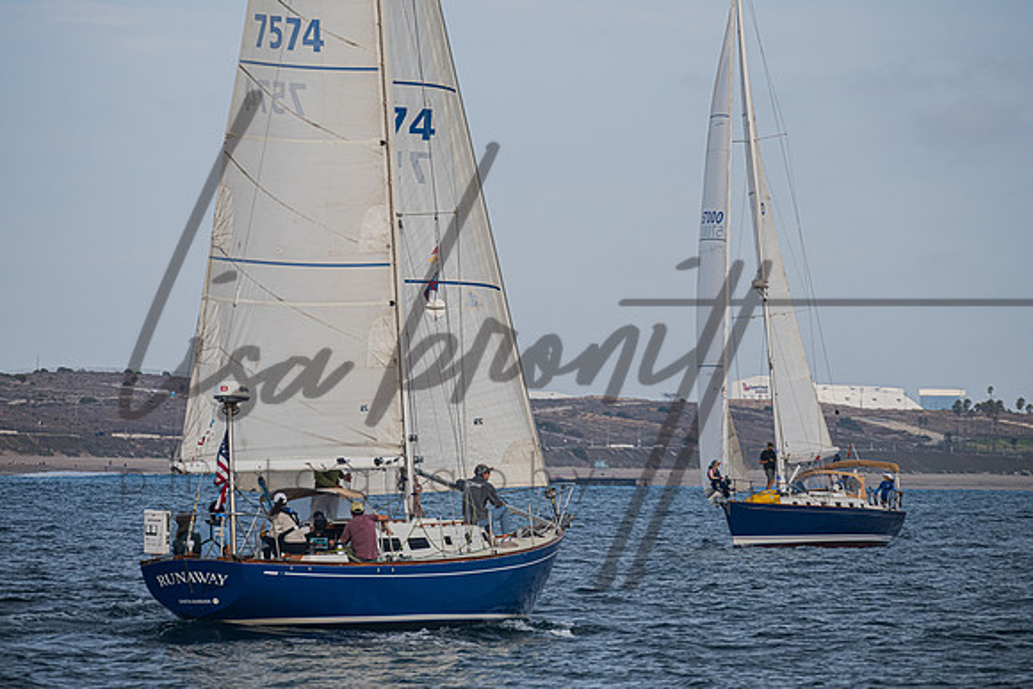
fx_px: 6951
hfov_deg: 8.5
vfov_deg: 5.7
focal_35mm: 242
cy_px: 293
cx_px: 506
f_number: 6.3
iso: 400
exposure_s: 1/800
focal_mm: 200
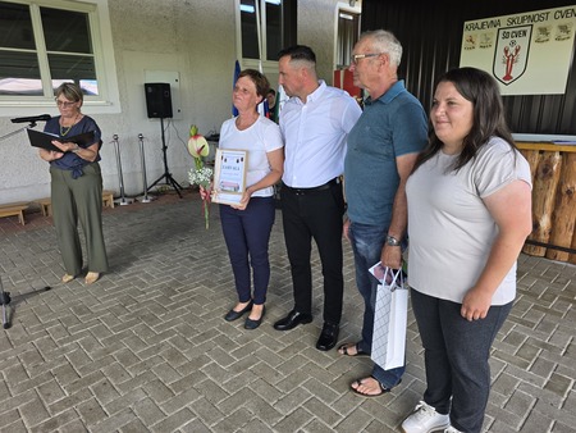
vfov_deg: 58.9
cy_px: 216
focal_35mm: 23
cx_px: 288
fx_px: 383
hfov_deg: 73.9
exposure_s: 1/180
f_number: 1.7
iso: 64
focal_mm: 6.3
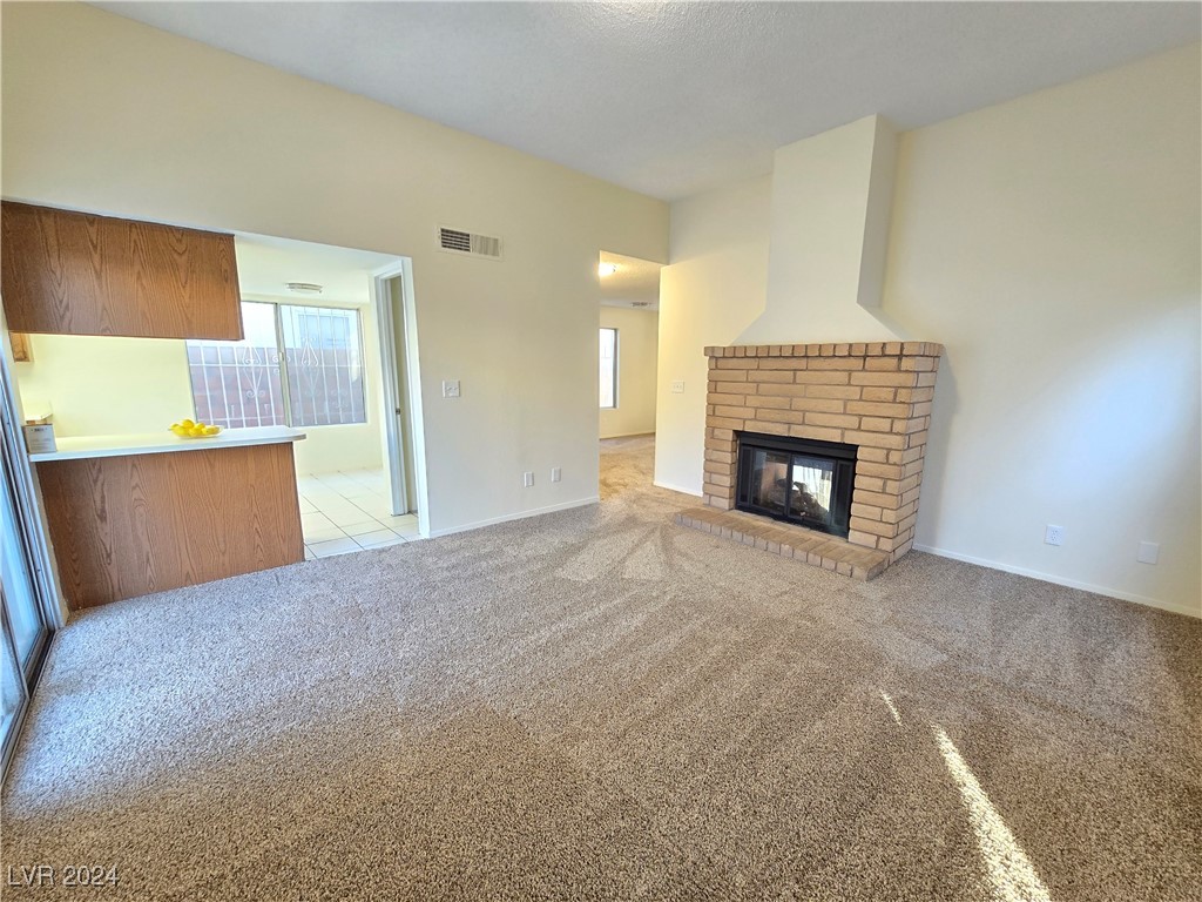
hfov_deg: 106.2
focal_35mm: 13
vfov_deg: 89.9
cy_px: 451
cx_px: 601
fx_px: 451
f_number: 2.2
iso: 500
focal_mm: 2.2
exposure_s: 1/60
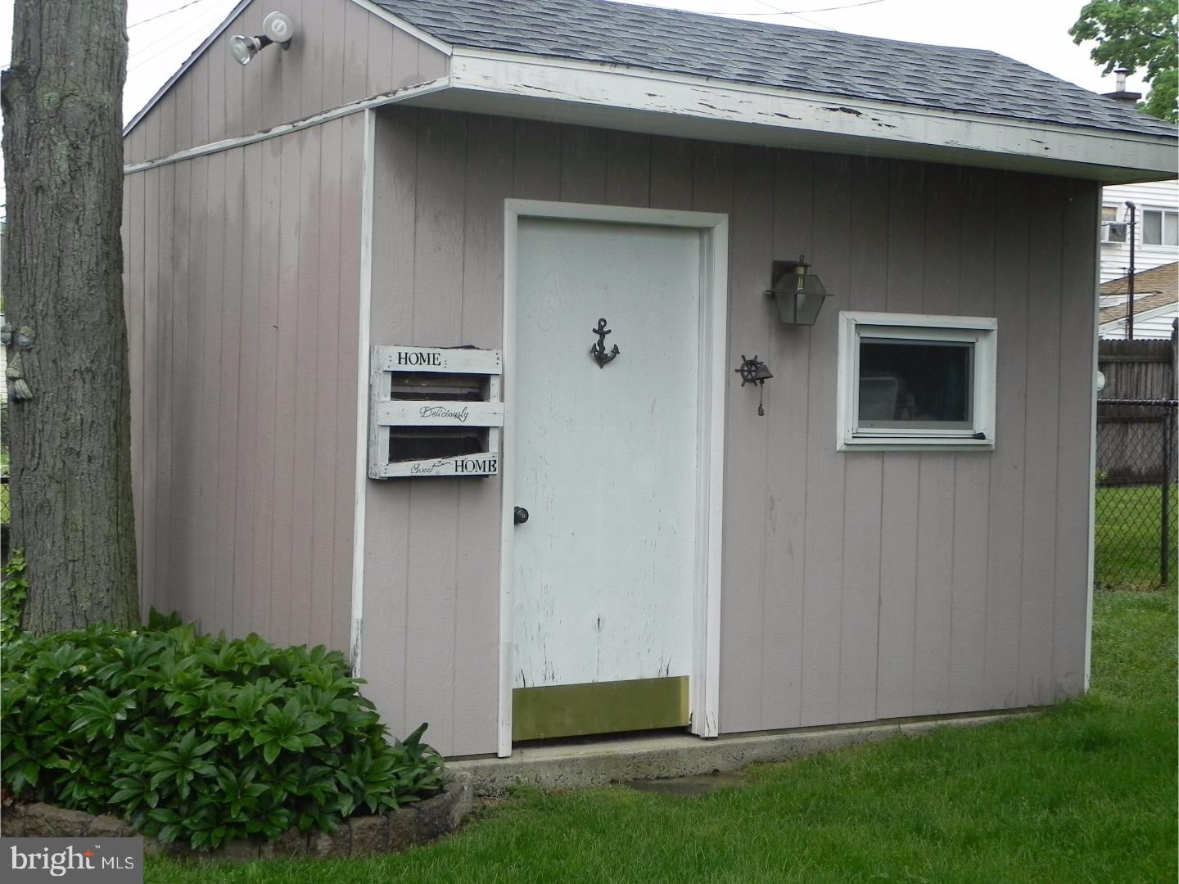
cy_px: 442
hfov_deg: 33.2
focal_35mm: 58
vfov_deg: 25.2
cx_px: 590
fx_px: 1975
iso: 160
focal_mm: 10.3
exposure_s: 1/197
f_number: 4.5
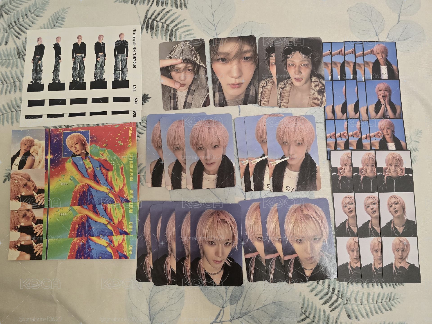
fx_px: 287
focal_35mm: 23
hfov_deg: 73.9
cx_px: 216
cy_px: 162
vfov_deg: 58.9
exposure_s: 1/120
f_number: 1.7
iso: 800
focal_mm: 6.3
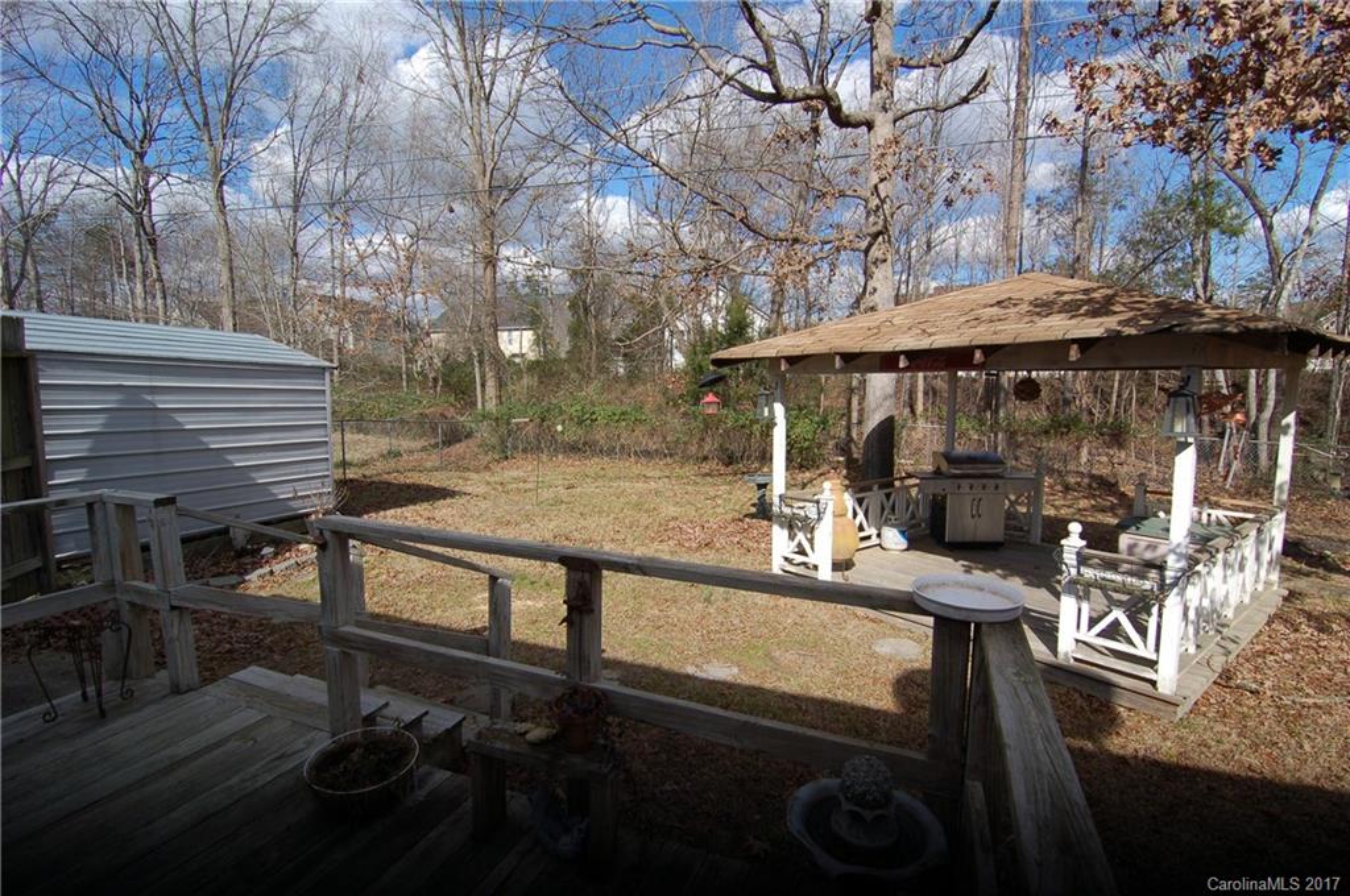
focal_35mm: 16
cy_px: 448
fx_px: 618
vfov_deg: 71.9
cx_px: 675
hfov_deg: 95.1
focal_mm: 11
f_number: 8
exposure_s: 1/250
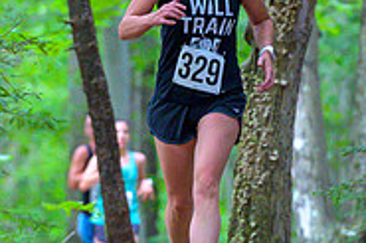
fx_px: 6369
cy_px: 69
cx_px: 222
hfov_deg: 3.3
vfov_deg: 2.2
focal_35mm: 627
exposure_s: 1/160
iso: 8000
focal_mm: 200
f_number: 4
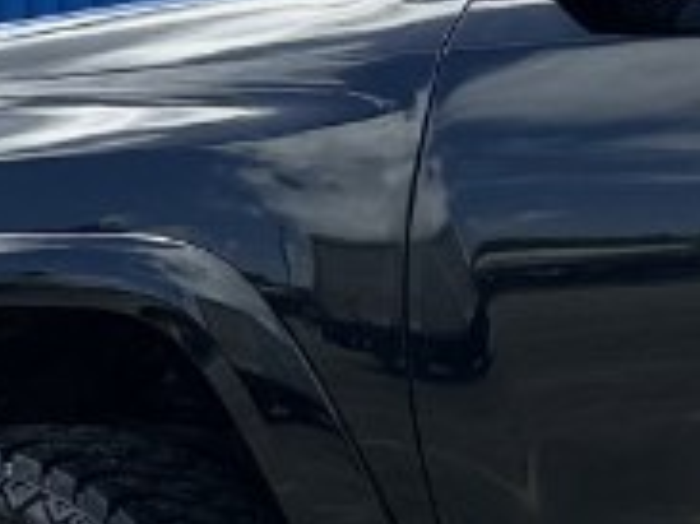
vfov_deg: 8.8
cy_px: 164
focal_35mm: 168
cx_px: 1630
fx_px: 3395
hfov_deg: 10.3
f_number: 1.8
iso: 80
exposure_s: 1/4545
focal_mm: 6.9
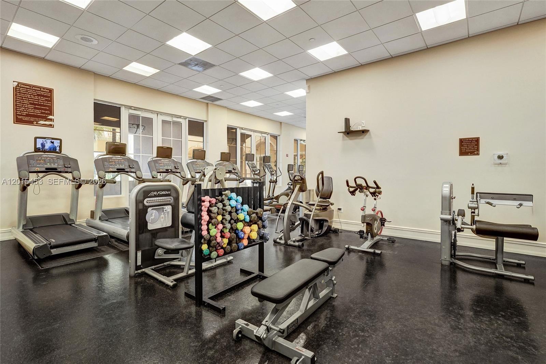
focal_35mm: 17
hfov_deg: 94.0
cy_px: 182
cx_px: 273
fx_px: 255
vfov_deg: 71.1
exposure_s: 1/125
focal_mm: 16.8
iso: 1600
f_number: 5
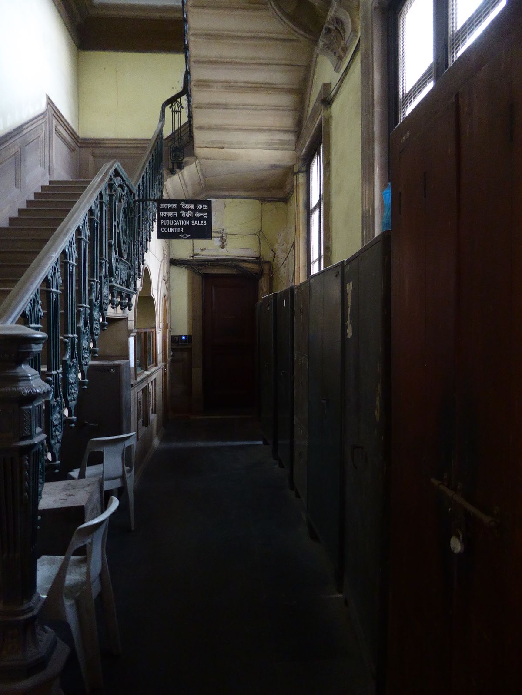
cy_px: 348
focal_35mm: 25
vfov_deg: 69.4
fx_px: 503
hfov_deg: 54.9
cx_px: 261
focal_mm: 4.3
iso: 500
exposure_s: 1/8
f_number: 3.3
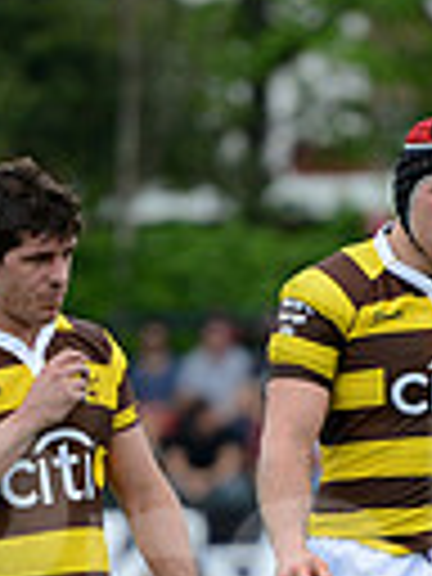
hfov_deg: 1.7
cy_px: 551
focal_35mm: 870
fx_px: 14477
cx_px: 234
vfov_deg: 2.3
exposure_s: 1/800
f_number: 2.8
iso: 320
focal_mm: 200
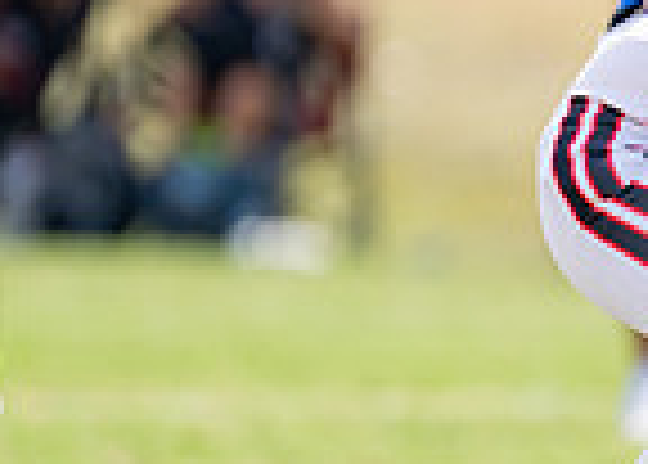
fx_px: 17510
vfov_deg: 1.5
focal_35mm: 951
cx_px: 1023
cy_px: 227
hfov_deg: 2.1
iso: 200
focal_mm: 200
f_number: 2.8
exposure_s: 1/1600
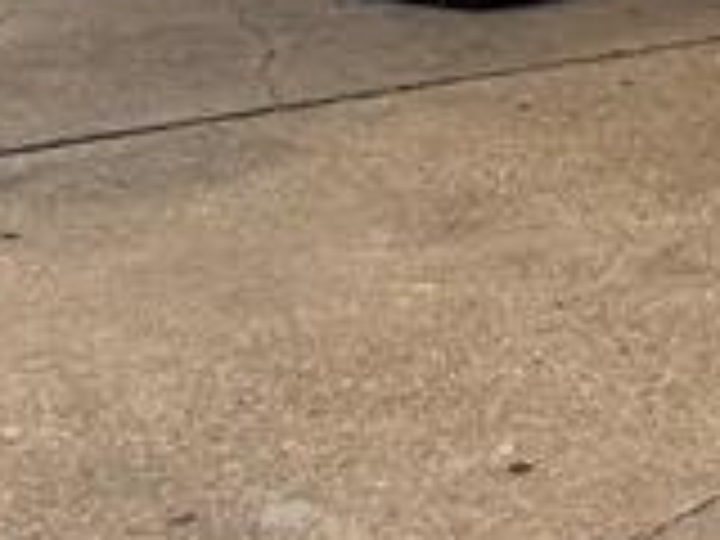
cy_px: -346
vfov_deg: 9.3
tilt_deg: -7.0
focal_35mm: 154
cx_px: 886
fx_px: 3203
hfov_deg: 12.5
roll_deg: -0.1
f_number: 1.78
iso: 80
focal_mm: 6.76
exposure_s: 1/2710
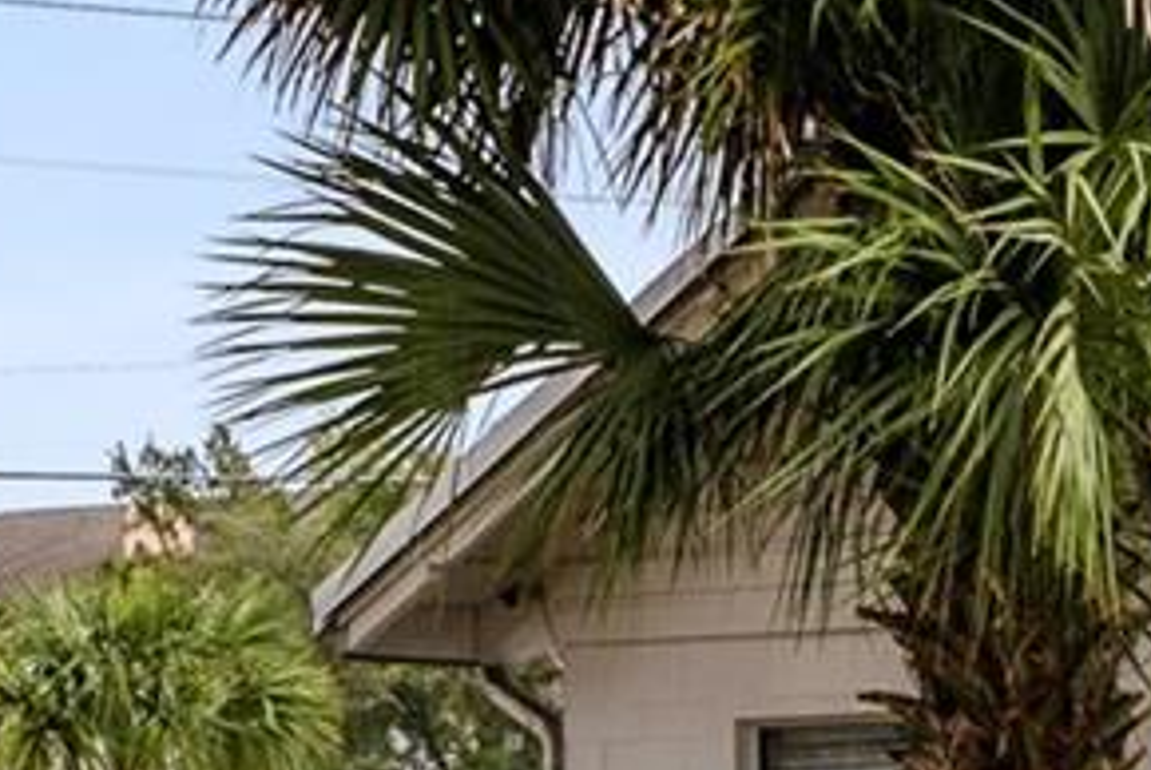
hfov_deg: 8.5
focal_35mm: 226
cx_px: 2481
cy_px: 1068
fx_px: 7233
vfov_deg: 6.0
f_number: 8
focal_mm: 41
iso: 80
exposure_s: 1/125
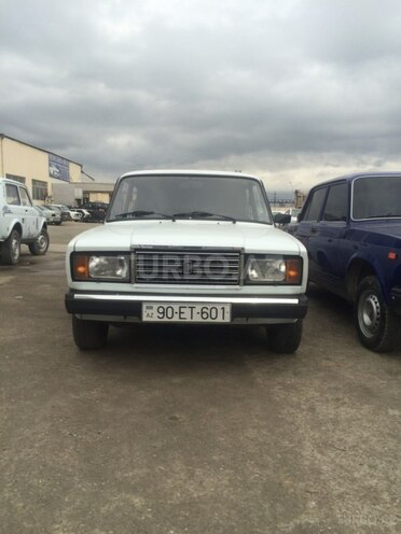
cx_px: 200
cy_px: 267
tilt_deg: -6.0
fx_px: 448
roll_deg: -0.7
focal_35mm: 29
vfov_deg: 61.7
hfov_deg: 48.2
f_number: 2.2
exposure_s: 1/483
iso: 32
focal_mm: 4.15
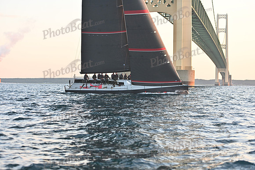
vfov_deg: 16.1
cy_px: 85
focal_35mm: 85
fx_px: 602
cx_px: 128
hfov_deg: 23.9
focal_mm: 85
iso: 800
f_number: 2.8
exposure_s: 1/640
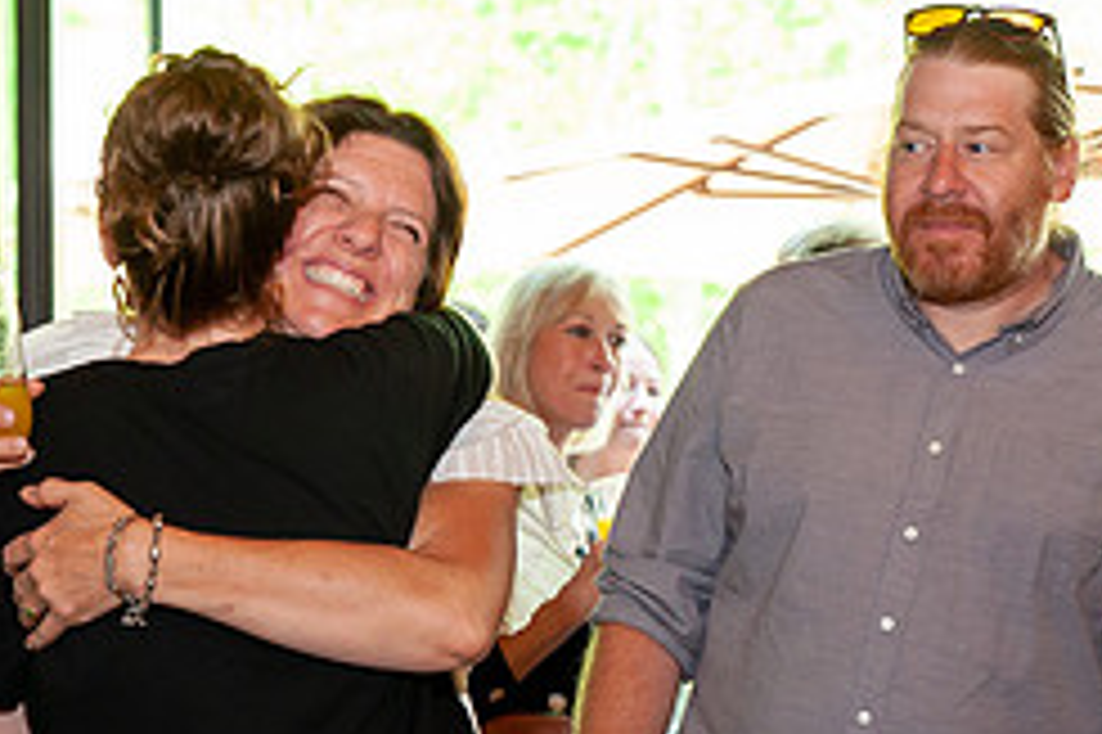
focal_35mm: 123
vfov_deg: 11.1
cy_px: 504
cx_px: 387
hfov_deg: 16.6
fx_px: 3763
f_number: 4
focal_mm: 52
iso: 640
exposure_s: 1/125
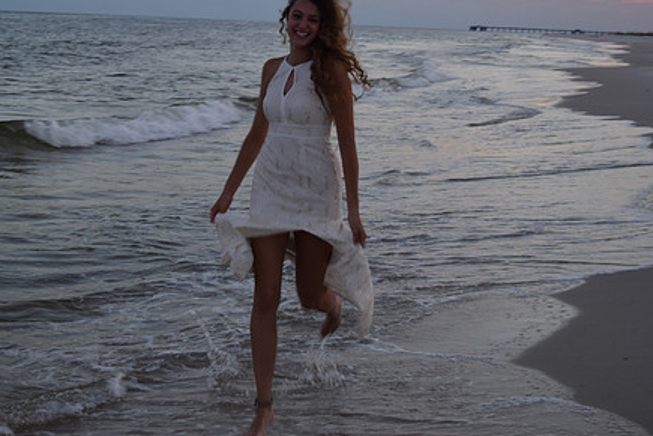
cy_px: 154
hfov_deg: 29.5
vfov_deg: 20.0
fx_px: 1233
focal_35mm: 68
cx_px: 228
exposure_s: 1/60
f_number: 4.5
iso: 450
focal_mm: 34
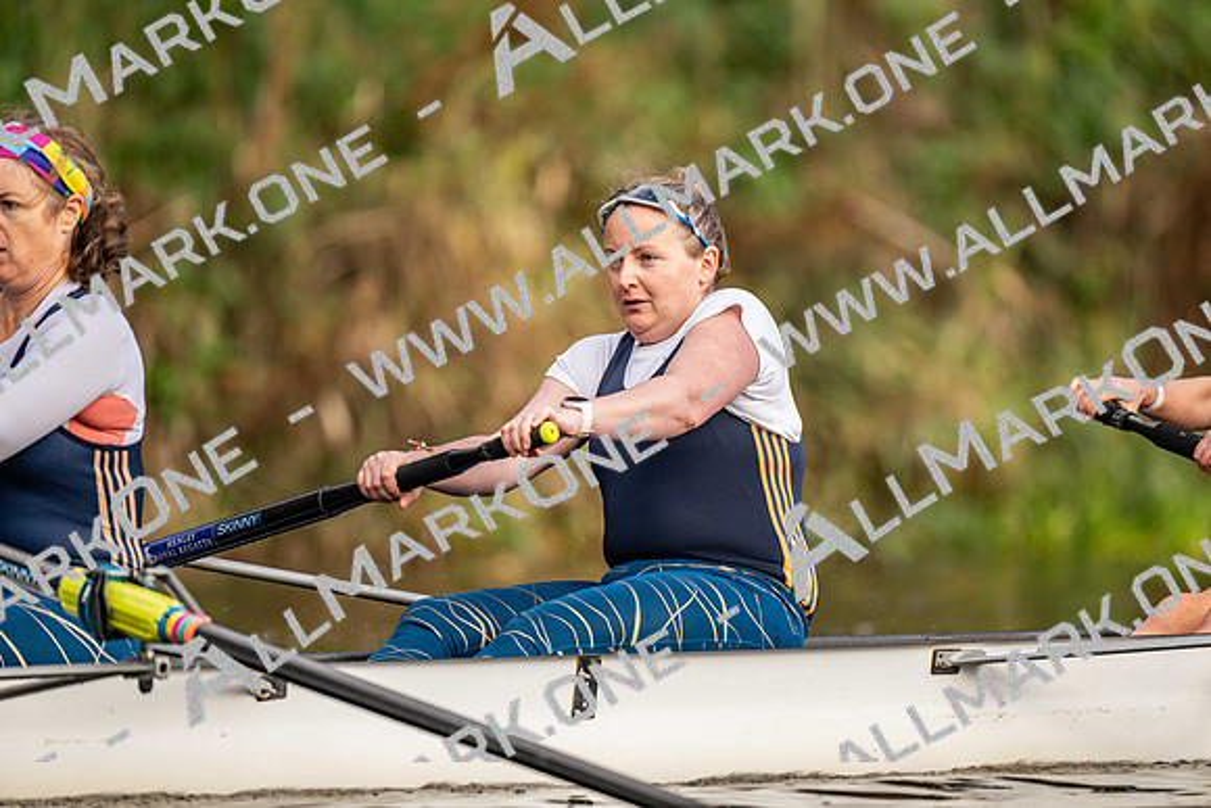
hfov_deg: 3.4
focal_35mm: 600
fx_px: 20187
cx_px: 606
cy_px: 404
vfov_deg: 2.3
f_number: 4
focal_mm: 600
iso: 1100
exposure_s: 1/2500
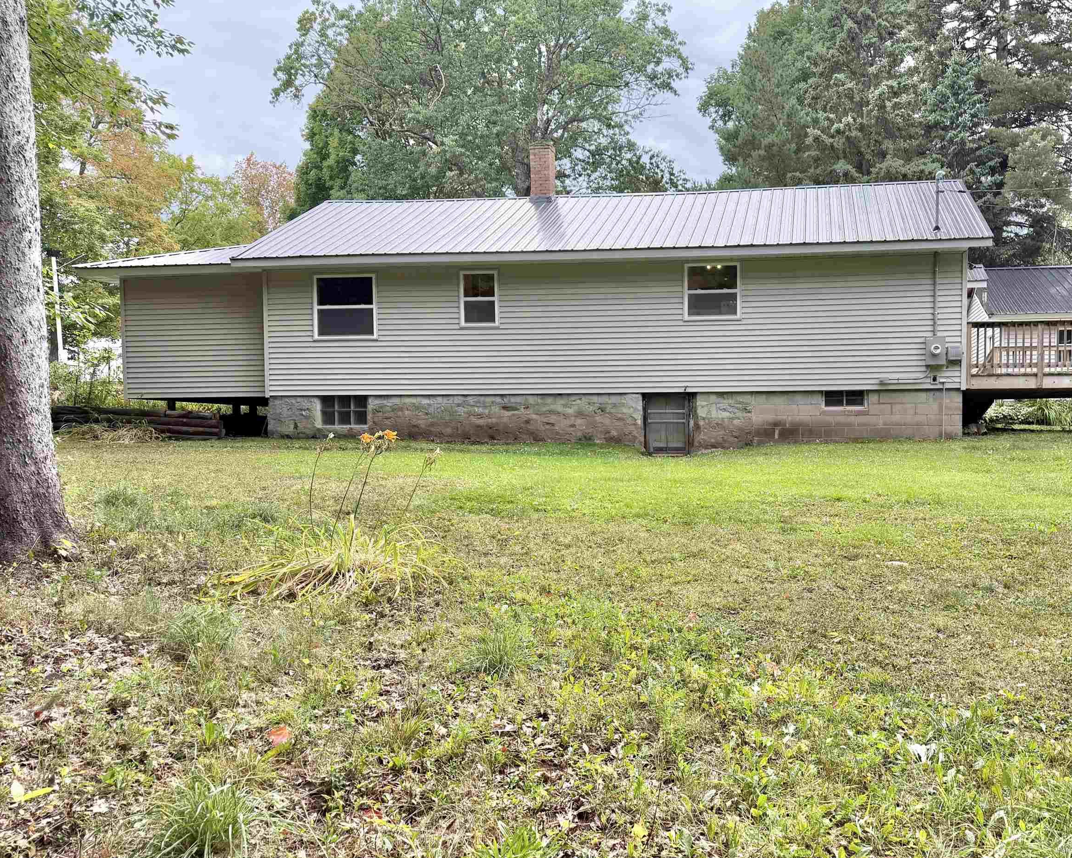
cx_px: 700
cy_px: 472
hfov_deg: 56.2
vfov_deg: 47.0
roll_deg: +0.5
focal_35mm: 31
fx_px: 984
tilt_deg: -2.1
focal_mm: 6.76
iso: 100
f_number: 1.78
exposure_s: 1/677
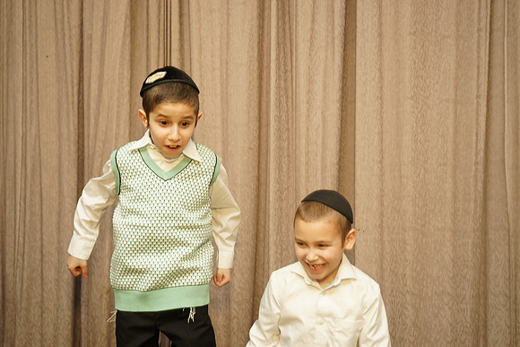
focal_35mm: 34
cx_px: 260
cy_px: 174
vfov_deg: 38.9
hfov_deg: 55.8
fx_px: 491
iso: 200
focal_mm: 34
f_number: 4
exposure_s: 1/100
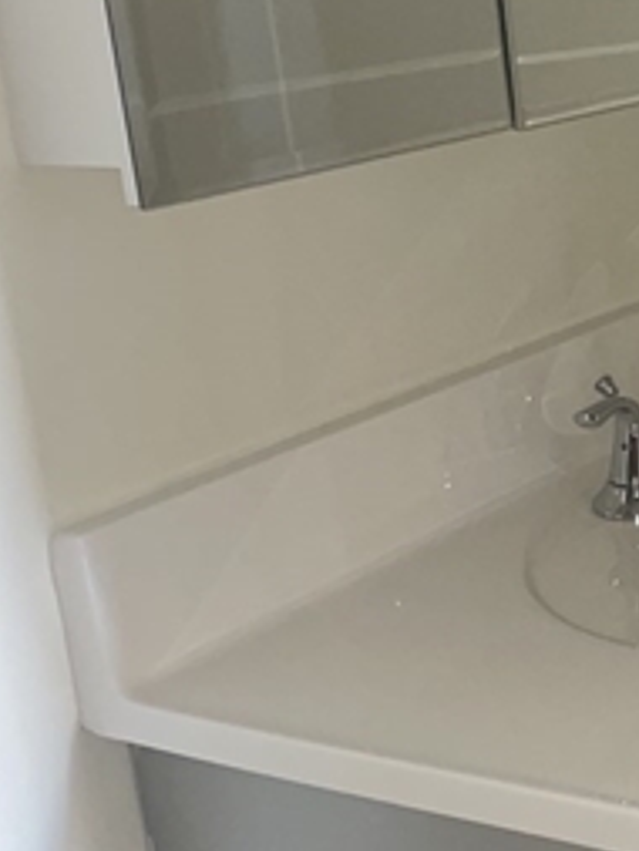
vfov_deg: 24.7
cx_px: 787
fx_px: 1943
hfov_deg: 17.7
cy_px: 488
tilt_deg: -17.2
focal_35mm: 79
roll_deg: +4.5
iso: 160
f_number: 1.6
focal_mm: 4.2
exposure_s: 1/14
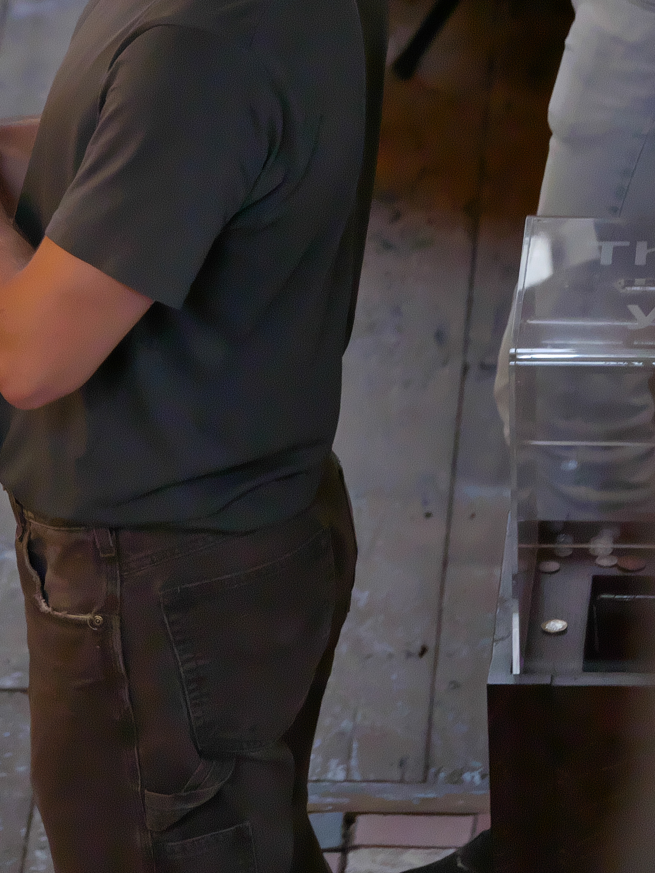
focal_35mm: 416
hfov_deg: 3.6
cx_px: 25
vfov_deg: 4.8
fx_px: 10498
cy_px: 91
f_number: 2.8
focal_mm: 100
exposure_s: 1/250
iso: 2500
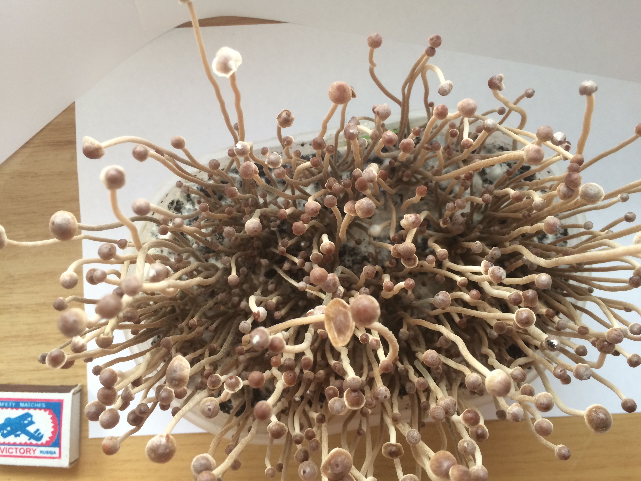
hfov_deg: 61.7
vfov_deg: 48.2
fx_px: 537
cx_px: 320
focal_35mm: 29
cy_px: 240
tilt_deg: -86.4
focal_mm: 4.15
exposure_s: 1/33
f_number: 2.2
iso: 125
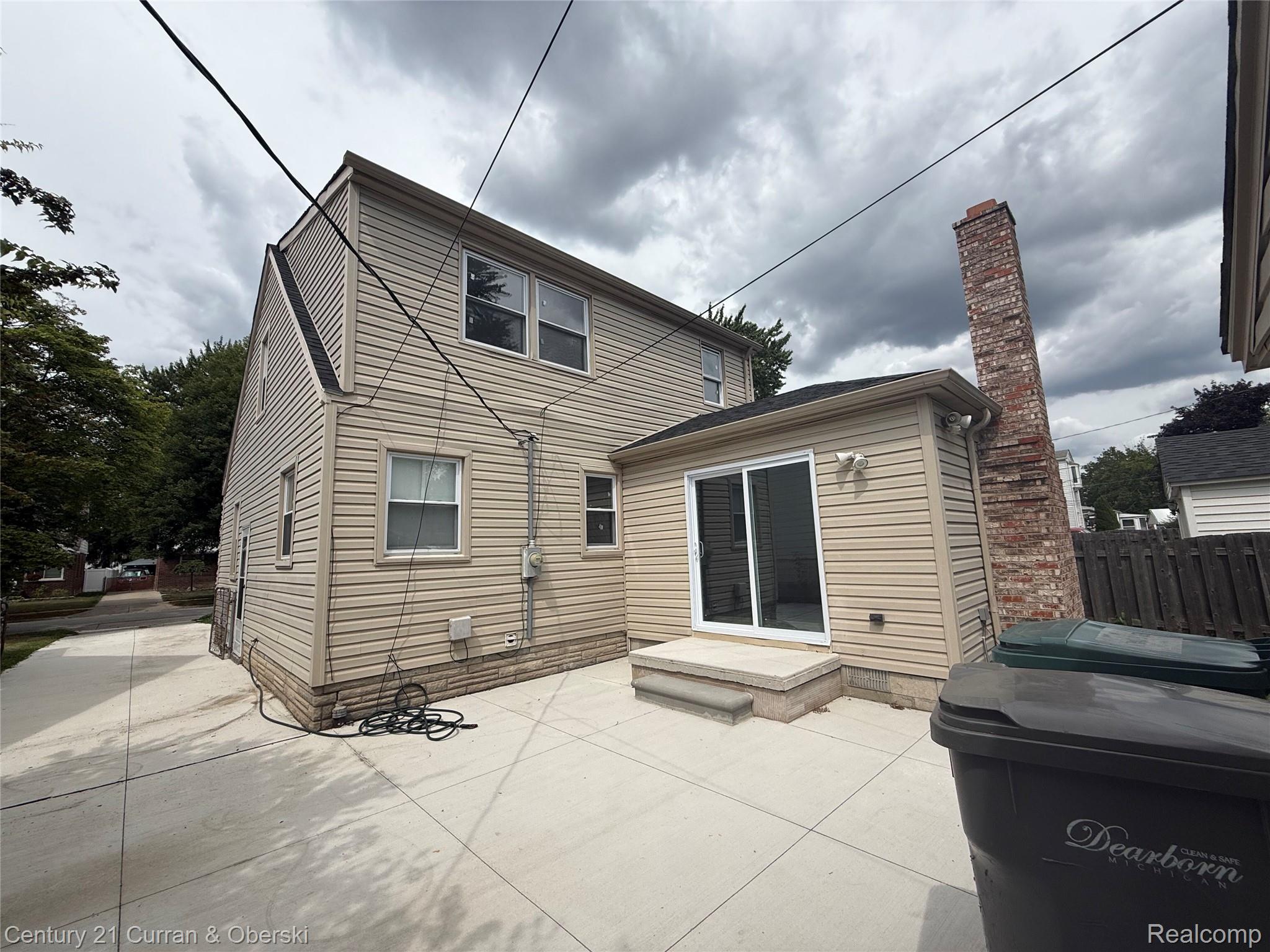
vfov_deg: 85.7
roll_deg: +0.9
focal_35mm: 14
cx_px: 635
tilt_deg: +8.7
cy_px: 476
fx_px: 514
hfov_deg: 102.1
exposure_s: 1/2410
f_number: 2.2
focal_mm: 2.22
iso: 50
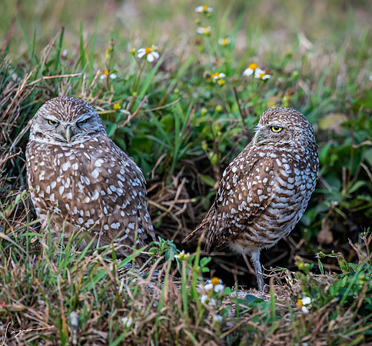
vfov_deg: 2.3
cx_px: 355
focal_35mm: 736
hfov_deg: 2.5
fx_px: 8640
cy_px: 192
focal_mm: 420
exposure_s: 1/1250
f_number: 6.3
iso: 500
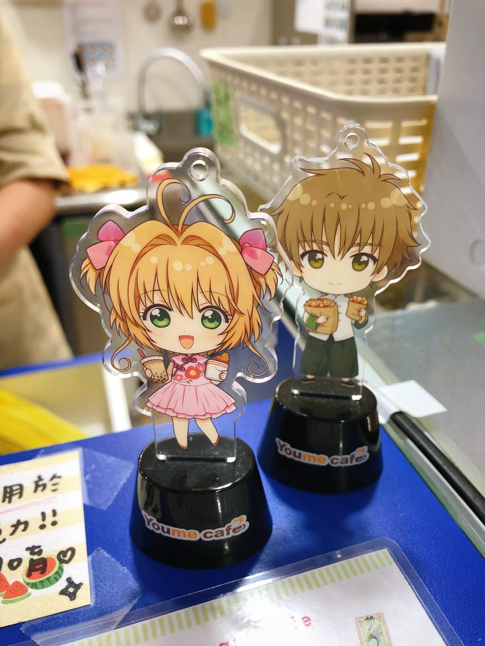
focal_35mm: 28
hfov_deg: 49.7
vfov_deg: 63.4
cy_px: 323
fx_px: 523
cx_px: 242
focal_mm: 3.99
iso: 40
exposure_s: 1/17
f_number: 1.8
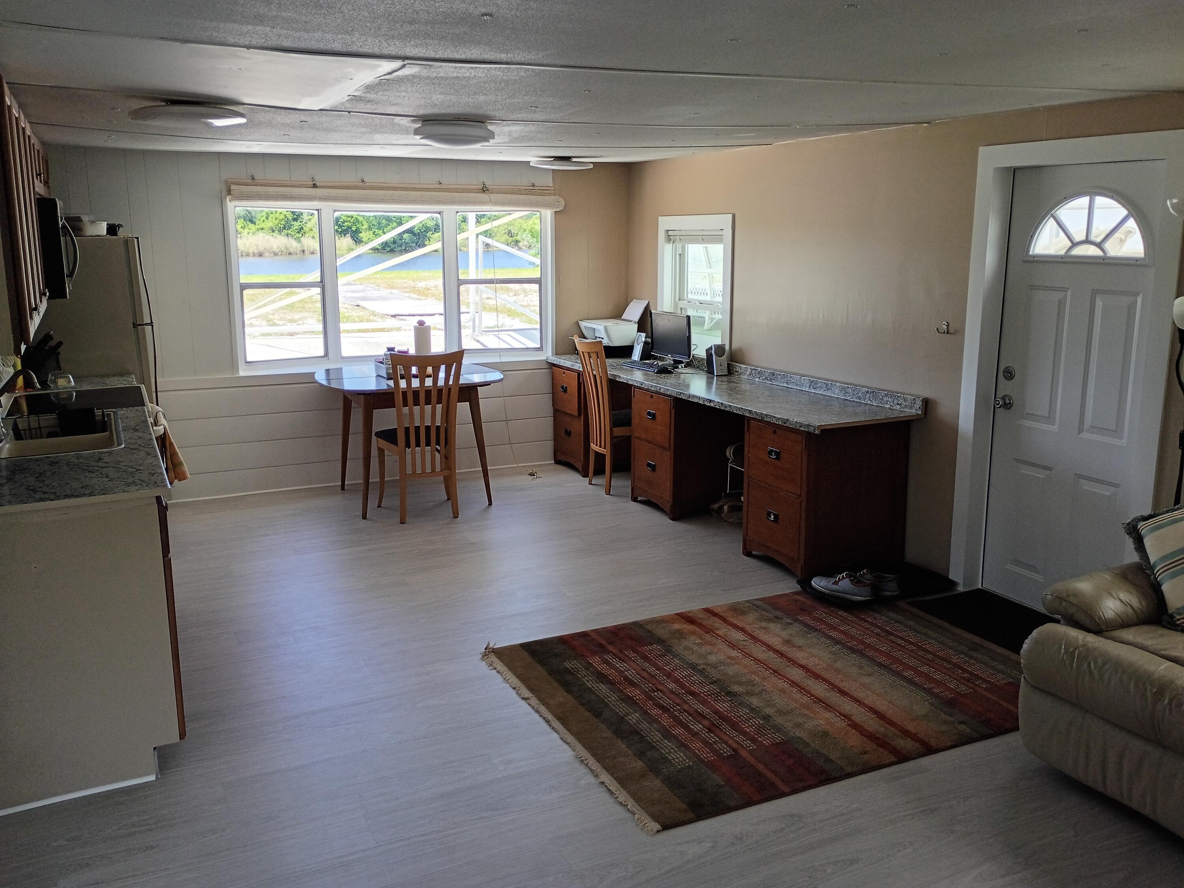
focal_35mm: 29
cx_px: 592
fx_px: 992
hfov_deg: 61.7
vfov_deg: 48.2
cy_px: 444
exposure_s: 1/120
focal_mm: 4.27
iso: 120
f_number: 1.8
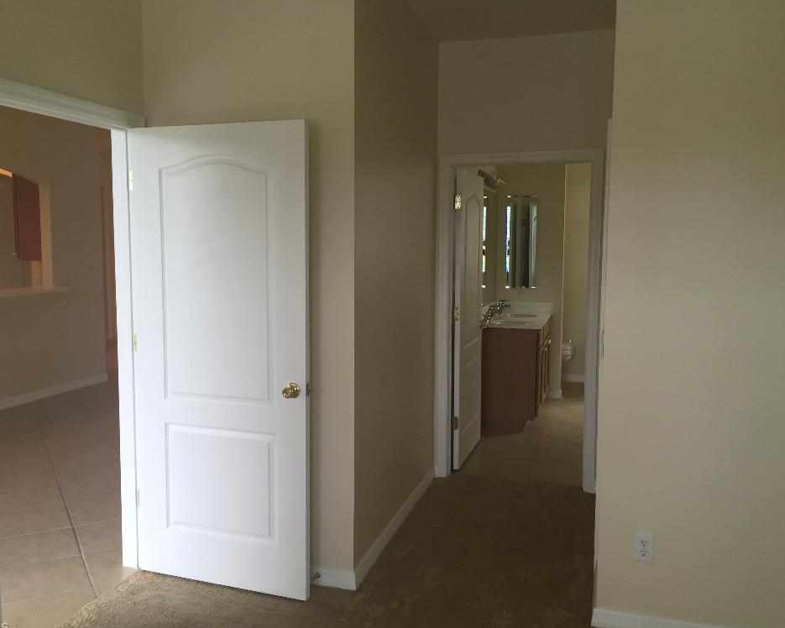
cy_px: 313
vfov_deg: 47.1
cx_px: 376
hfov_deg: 57.2
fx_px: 720
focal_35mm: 31
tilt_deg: -4.8
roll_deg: -1.4
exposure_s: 1/40
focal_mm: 4.15
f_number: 2.2
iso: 32
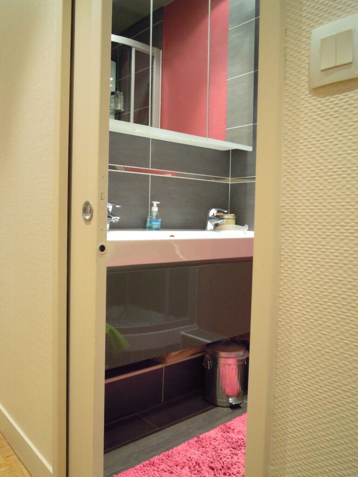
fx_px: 386
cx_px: 179
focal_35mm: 28
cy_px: 238
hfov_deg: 49.7
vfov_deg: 63.4
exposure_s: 1/30
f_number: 2.7
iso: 400
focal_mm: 5
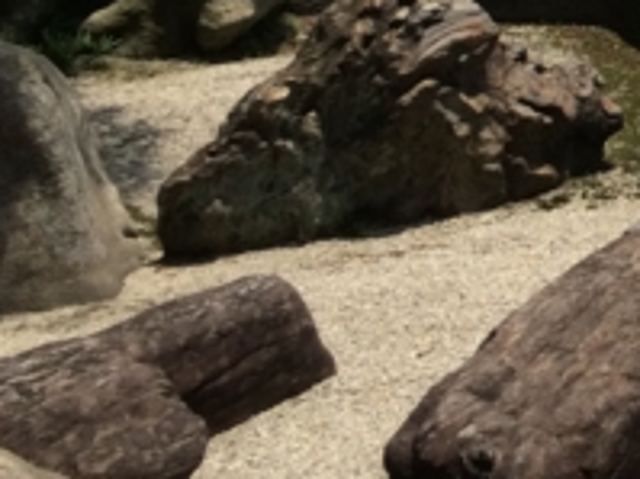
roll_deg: +0.4
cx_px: 1267
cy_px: -691
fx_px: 2753
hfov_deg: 11.9
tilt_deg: -2.7
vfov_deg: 8.9
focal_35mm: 149
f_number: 2.2
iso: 32
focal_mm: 4.15
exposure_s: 1/2283
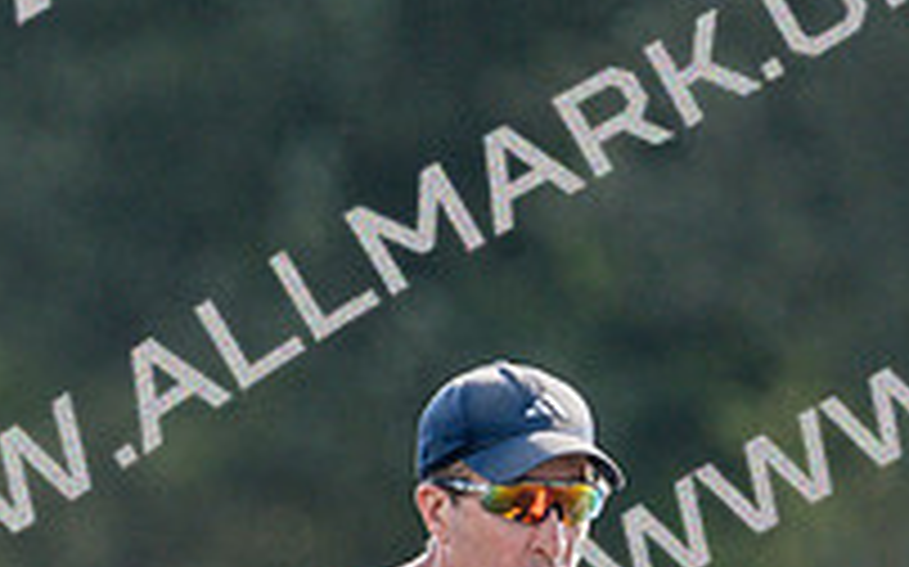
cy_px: 682
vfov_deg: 0.7
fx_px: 43552
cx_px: 248
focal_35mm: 1759
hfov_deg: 1.2
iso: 400
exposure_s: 1/1600
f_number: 6.3
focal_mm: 600
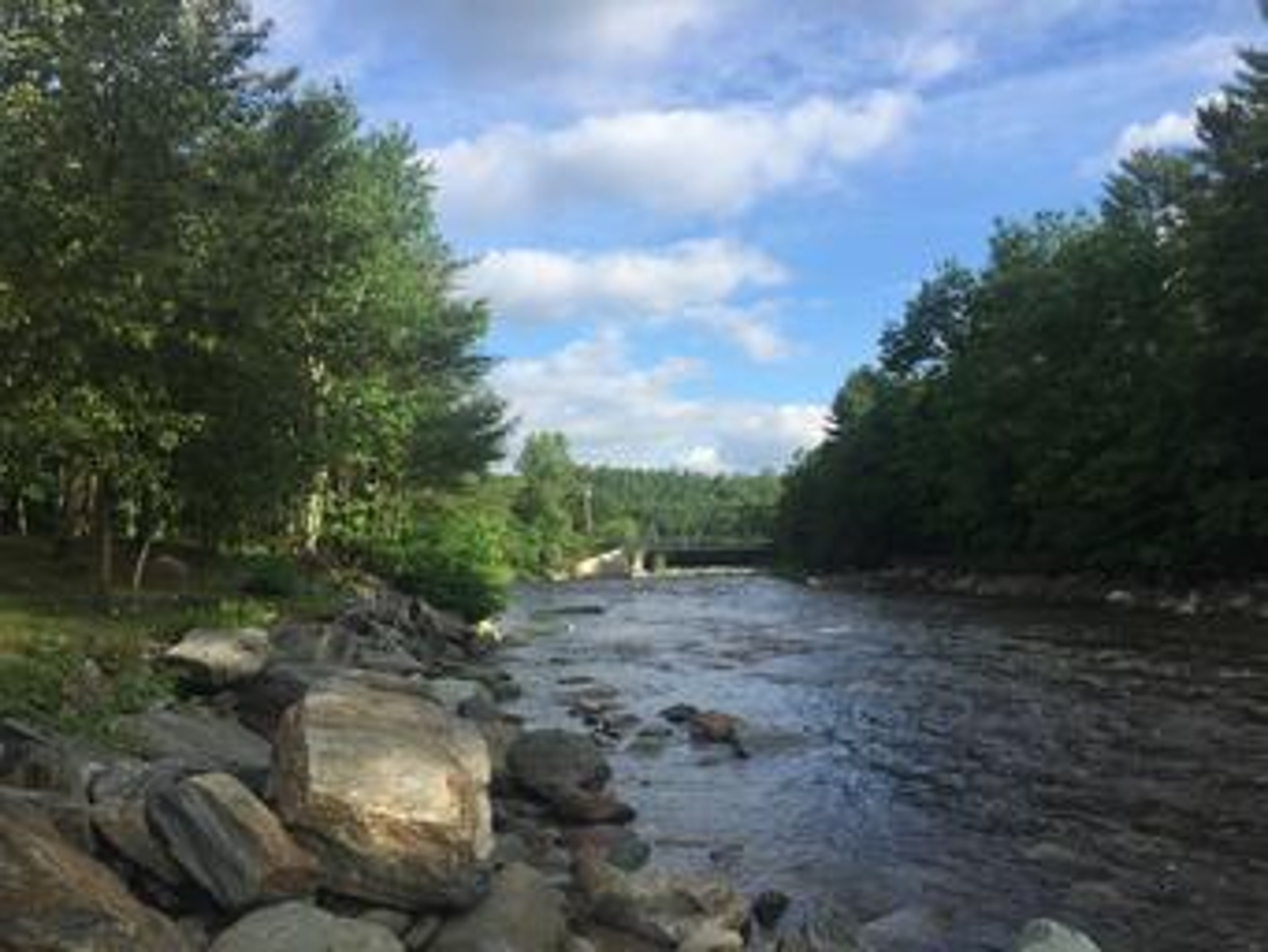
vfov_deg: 48.3
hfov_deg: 61.6
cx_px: 634
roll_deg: +0.3
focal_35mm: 29
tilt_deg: +4.5
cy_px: 476
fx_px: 1063
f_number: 2.2
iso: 32
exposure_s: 1/1412
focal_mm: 4.15
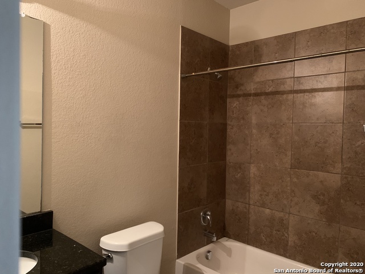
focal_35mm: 26
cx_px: 182
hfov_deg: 67.3
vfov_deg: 53.1
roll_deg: -1.4
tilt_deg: -1.6
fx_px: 274
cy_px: 137
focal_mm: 4.25
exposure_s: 1/24
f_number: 1.8
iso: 640
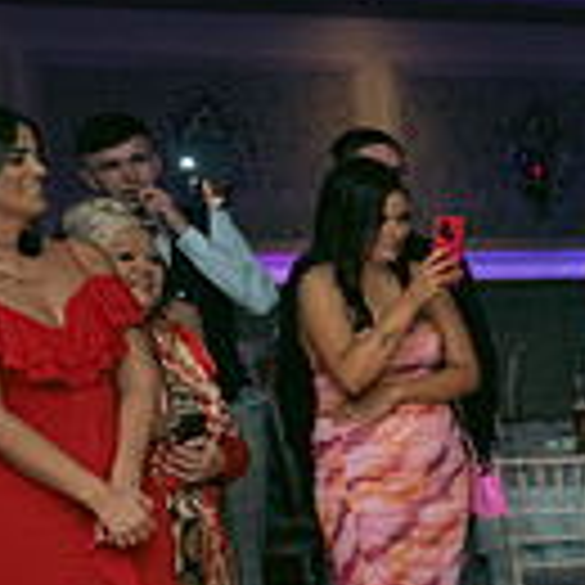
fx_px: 1740
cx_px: 1148
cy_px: 556
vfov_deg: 18.7
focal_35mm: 91
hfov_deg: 15.5
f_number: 3.5
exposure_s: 1/160
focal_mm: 24
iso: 800
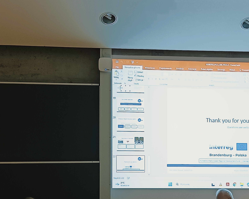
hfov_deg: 27.1
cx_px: 132
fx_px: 516
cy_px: 138
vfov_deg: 21.7
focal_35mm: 70
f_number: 1.8
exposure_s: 1/50
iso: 320
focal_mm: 5.59
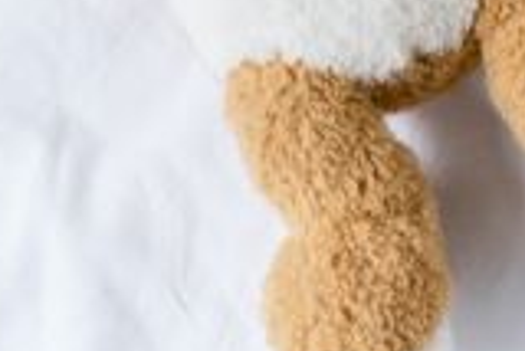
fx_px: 3868
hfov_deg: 7.8
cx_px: 295
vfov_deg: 5.1
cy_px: -461
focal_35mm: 265
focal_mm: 50
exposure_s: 1/160
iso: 320
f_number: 2.8
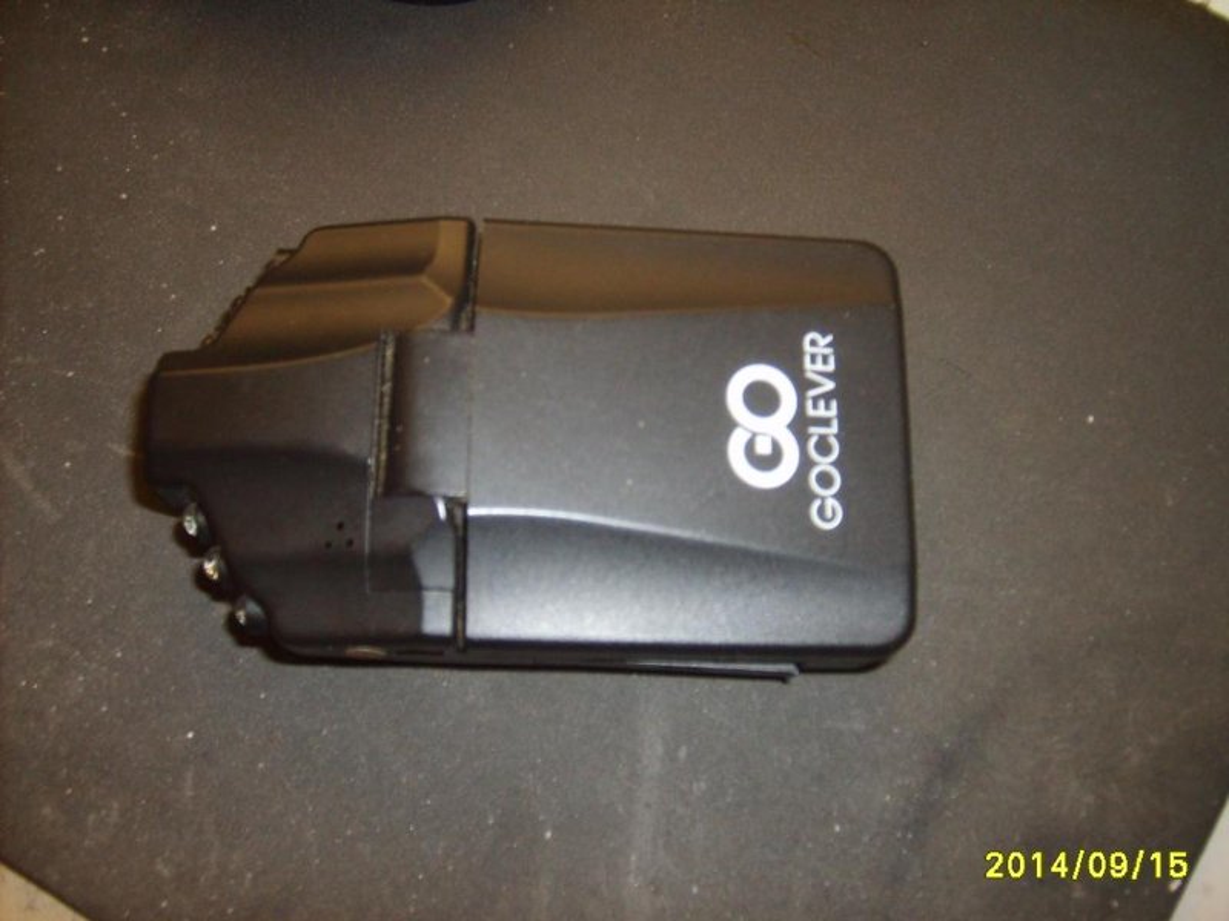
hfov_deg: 52.6
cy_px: 460
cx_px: 614
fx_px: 1243
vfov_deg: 40.7
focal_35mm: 35
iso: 100
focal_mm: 5.8
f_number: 2.8
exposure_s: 1/45
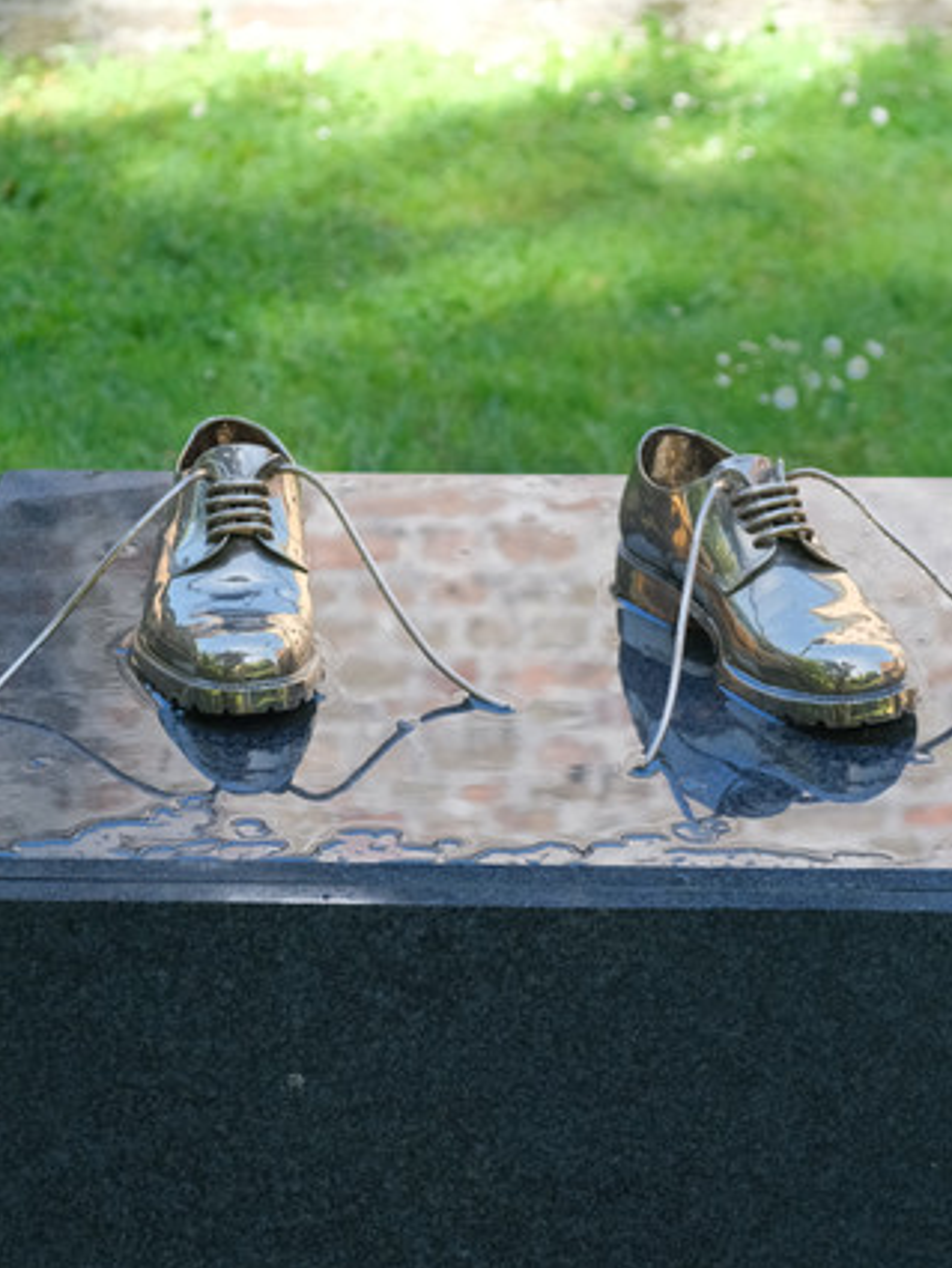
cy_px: 634
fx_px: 3665
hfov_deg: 14.8
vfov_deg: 19.6
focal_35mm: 100
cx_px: 546
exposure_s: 1/1000
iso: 1600
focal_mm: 46.3
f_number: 4
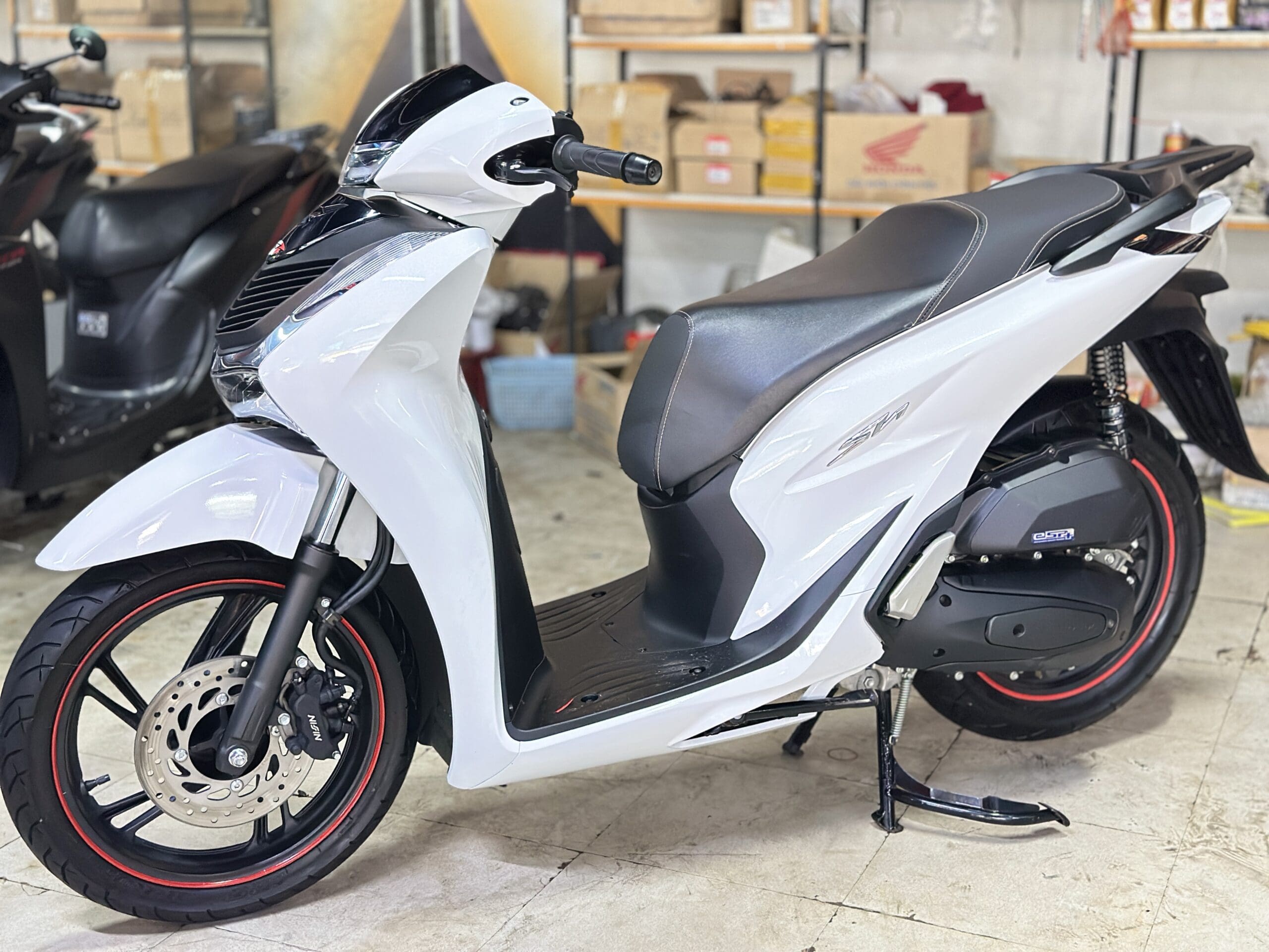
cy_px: 476
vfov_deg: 30.3
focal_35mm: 48
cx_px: 634
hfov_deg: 39.7
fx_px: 1760
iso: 640
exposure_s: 1/33
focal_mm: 6.86
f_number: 1.78
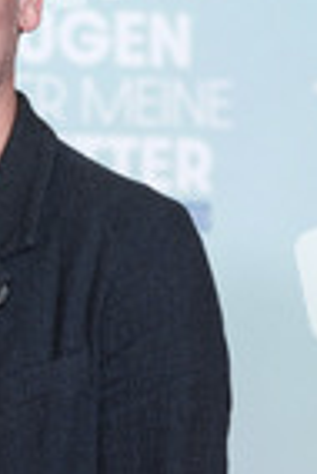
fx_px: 3518
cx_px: -103
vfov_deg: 7.7
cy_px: 431
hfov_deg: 5.1
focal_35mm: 267
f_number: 2.8
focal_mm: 95
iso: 500
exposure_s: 1/250
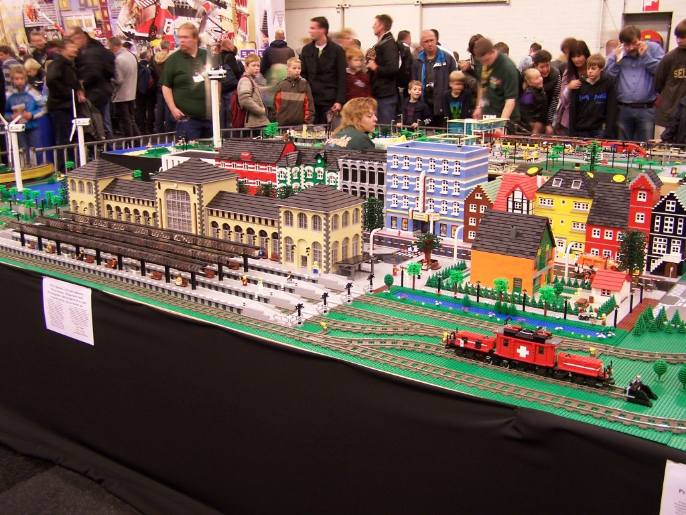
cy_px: 258
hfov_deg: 49.0
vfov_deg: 37.7
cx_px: 343
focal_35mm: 38
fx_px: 753
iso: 80
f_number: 2.8
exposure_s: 1/2
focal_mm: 6.3
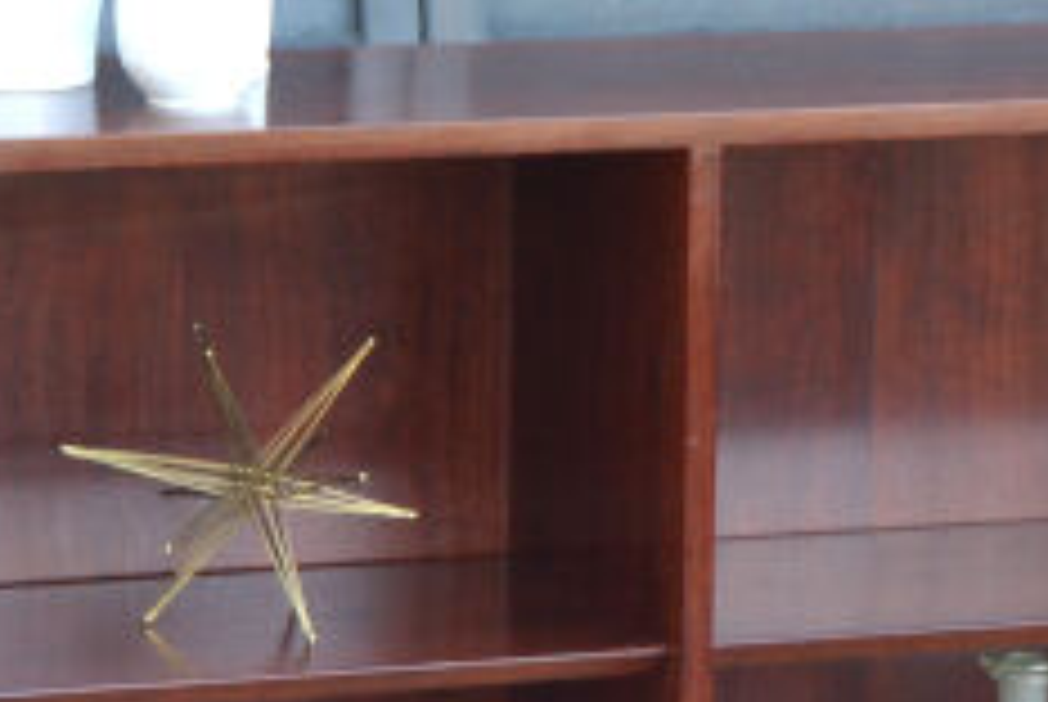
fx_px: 7083
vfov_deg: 5.7
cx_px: 778
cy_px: 698
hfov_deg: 8.5
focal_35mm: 243
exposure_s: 1/60
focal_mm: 42
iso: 400
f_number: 5
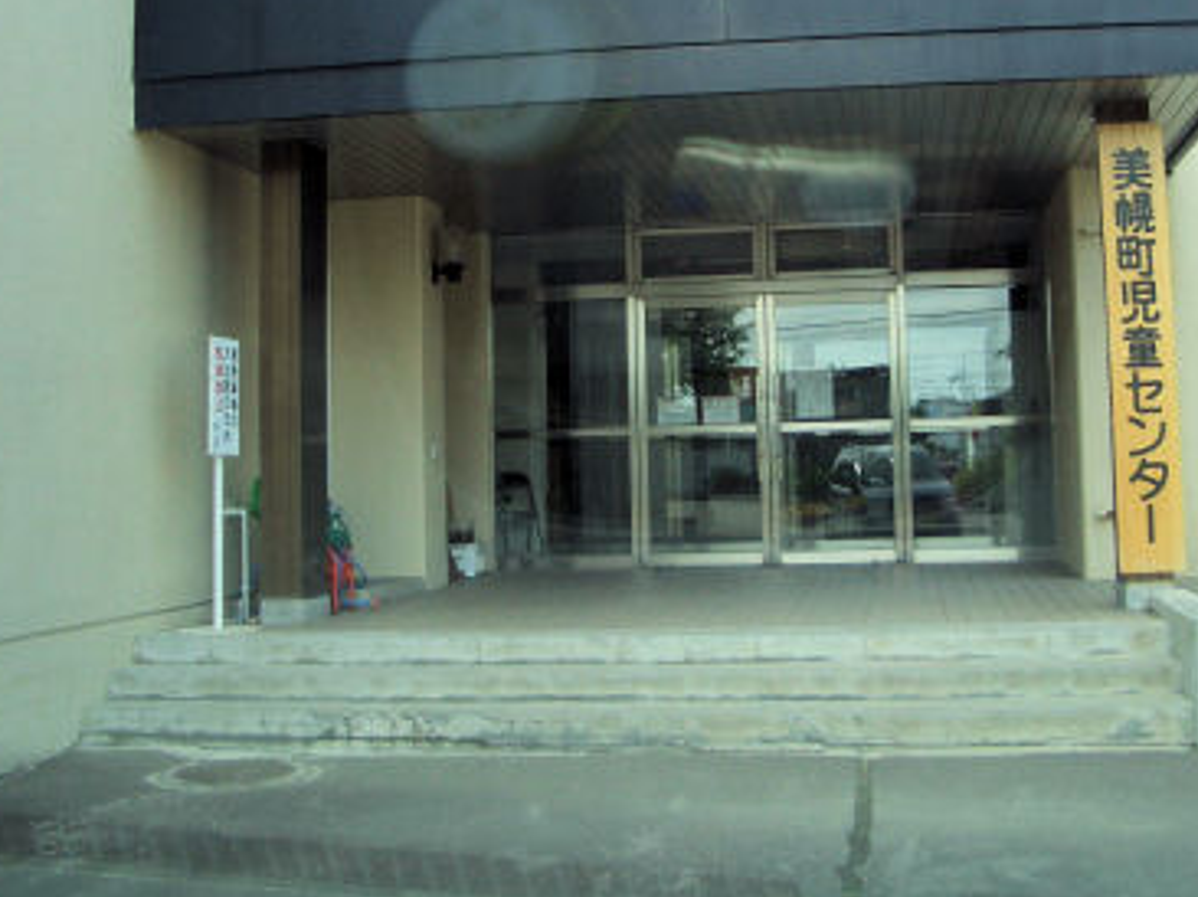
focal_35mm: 49
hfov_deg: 38.9
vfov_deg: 29.4
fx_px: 1695
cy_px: 275
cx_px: 632
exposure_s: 1/400
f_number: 2.6
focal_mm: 5.8
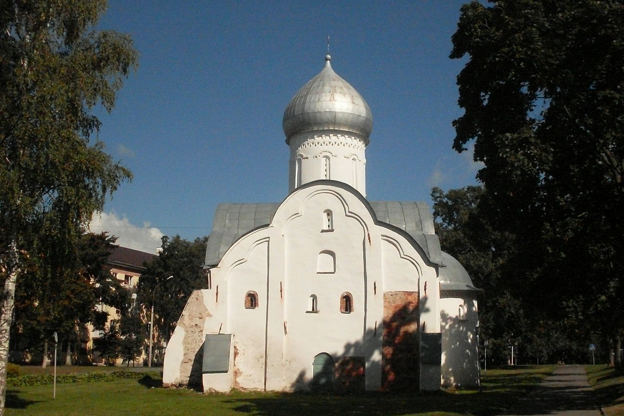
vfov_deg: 30.5
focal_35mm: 44
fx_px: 763
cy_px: 244
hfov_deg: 44.4
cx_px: 343
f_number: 8.4
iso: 400
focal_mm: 6.3
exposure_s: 1/2000
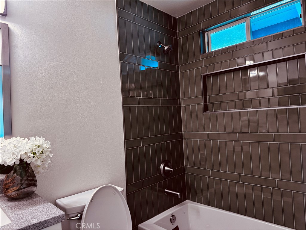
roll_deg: +3.6
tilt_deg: +1.3
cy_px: 115
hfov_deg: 71.6
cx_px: 153
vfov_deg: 56.8
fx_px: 212
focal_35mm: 24
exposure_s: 1/60
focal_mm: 6.76
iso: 200
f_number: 1.78
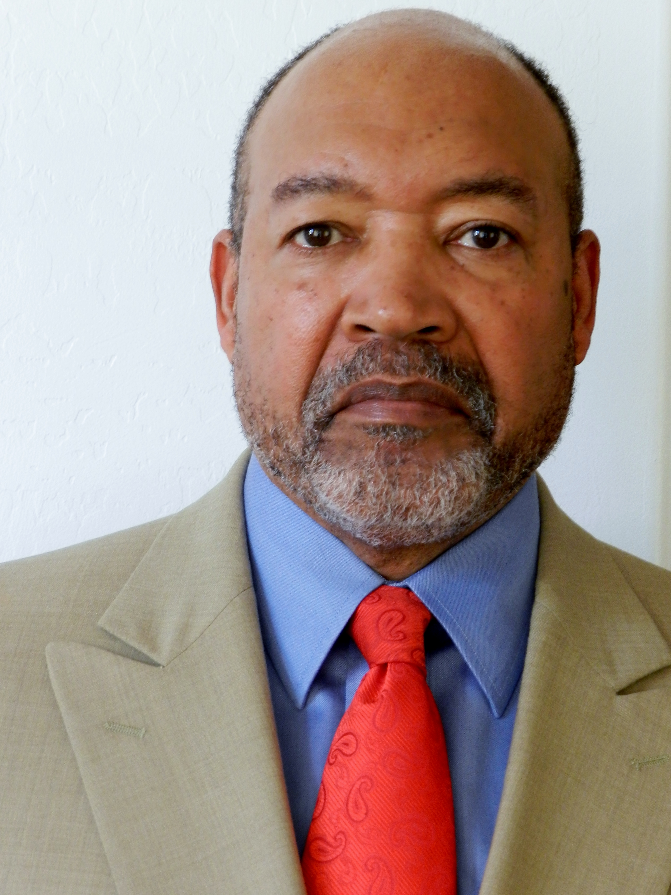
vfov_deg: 19.6
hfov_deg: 14.8
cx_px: 336
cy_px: 448
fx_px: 2585
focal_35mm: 100
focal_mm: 17.7
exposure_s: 1/13
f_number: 4.6
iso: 400
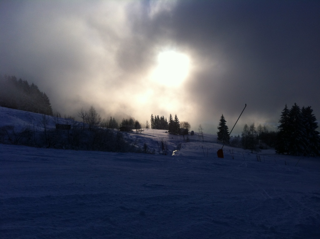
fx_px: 323
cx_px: 160
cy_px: 120
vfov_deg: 40.6
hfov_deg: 52.7
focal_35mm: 35
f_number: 2.8
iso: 80
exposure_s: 1/2320
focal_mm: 3.85
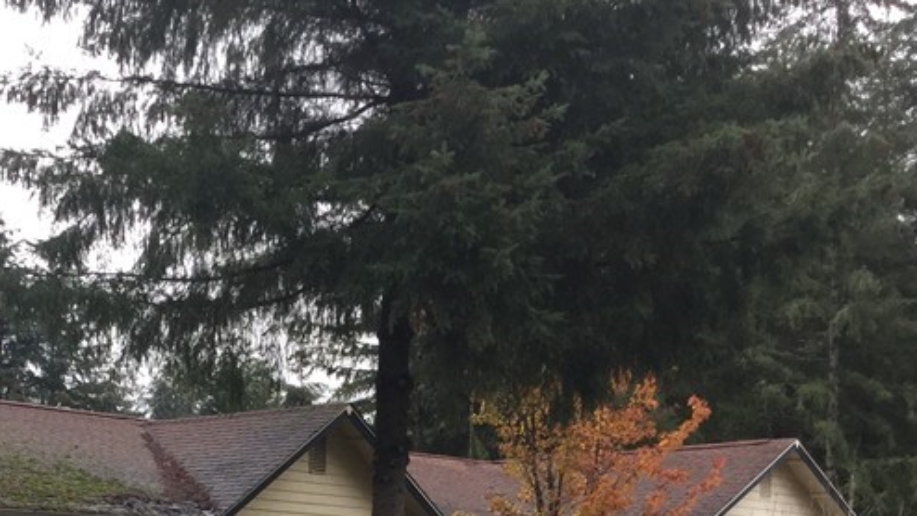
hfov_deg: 29.5
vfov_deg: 16.5
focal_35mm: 70
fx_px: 1702
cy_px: 618
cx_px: 186
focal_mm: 3.3
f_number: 2.4
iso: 50
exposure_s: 1/120
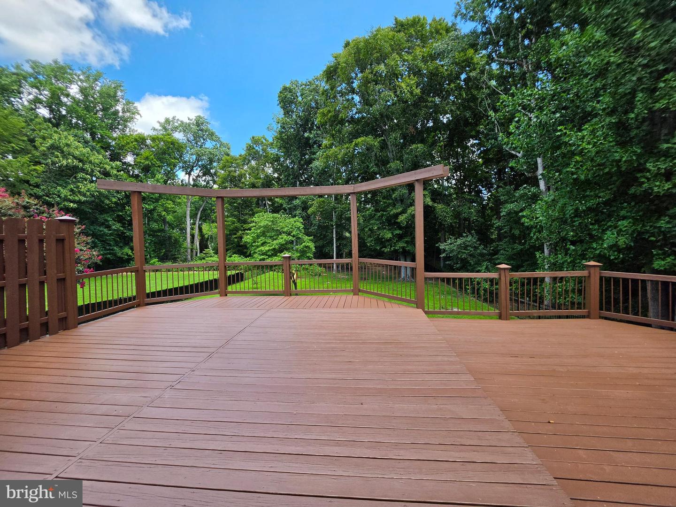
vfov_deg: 89.9
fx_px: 254
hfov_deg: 106.2
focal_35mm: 13
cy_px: 254
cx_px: 338
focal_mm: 2.2
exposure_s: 1/717
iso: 32
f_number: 1.9
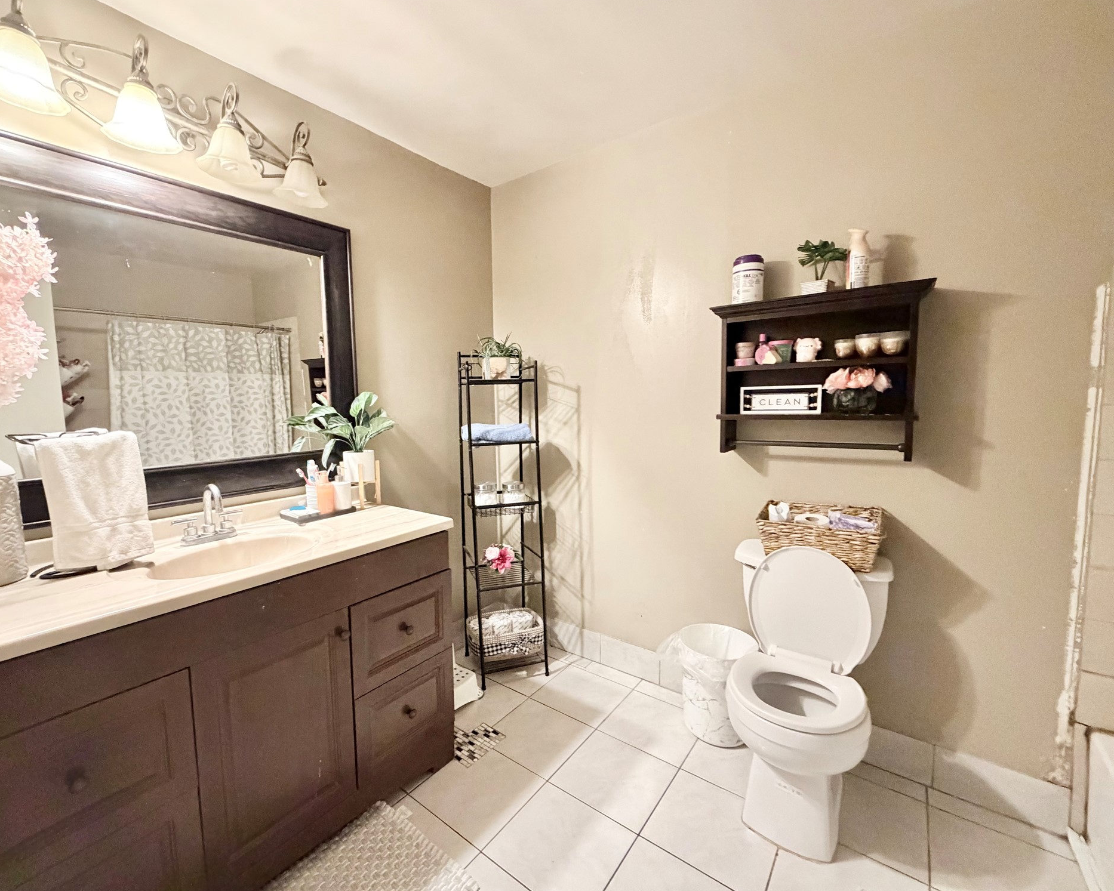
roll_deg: +1.2
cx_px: 514
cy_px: 445
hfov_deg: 96.6
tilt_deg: -6.0
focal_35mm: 15
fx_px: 495
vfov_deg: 84.0
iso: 1000
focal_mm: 2.22
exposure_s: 1/60
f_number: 2.2
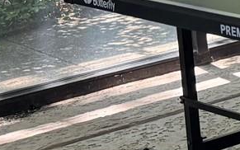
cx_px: 654
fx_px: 1171
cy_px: -68
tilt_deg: -9.5
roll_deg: +1.8
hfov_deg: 9.7
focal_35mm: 179
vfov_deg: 7.2
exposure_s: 1/325
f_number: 1.78
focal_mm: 6.76
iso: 100
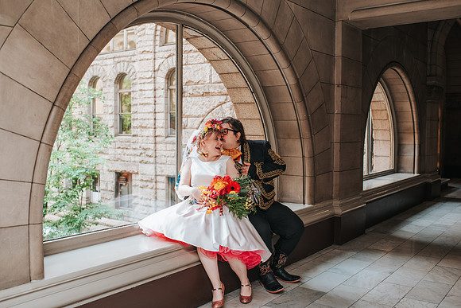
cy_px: 154
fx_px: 476
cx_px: 230
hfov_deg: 51.7
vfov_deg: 35.8
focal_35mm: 37
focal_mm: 35
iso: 640
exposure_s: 1/200
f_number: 3.5
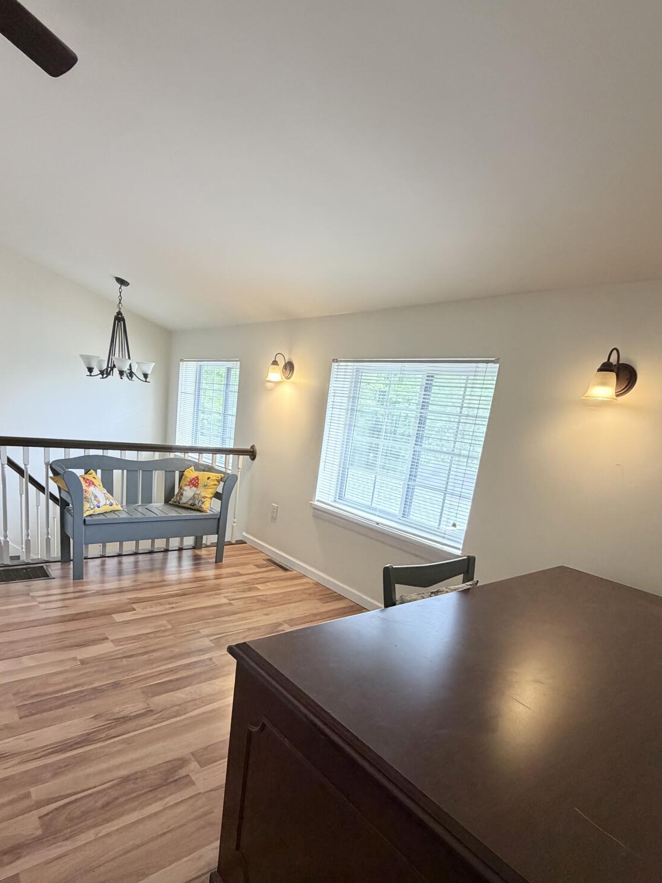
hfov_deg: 68.6
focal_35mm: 19
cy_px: 530
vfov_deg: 83.6
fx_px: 485
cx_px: 318
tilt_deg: -13.7
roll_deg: -7.1
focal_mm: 2.22
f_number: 2.2
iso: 320
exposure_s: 1/60
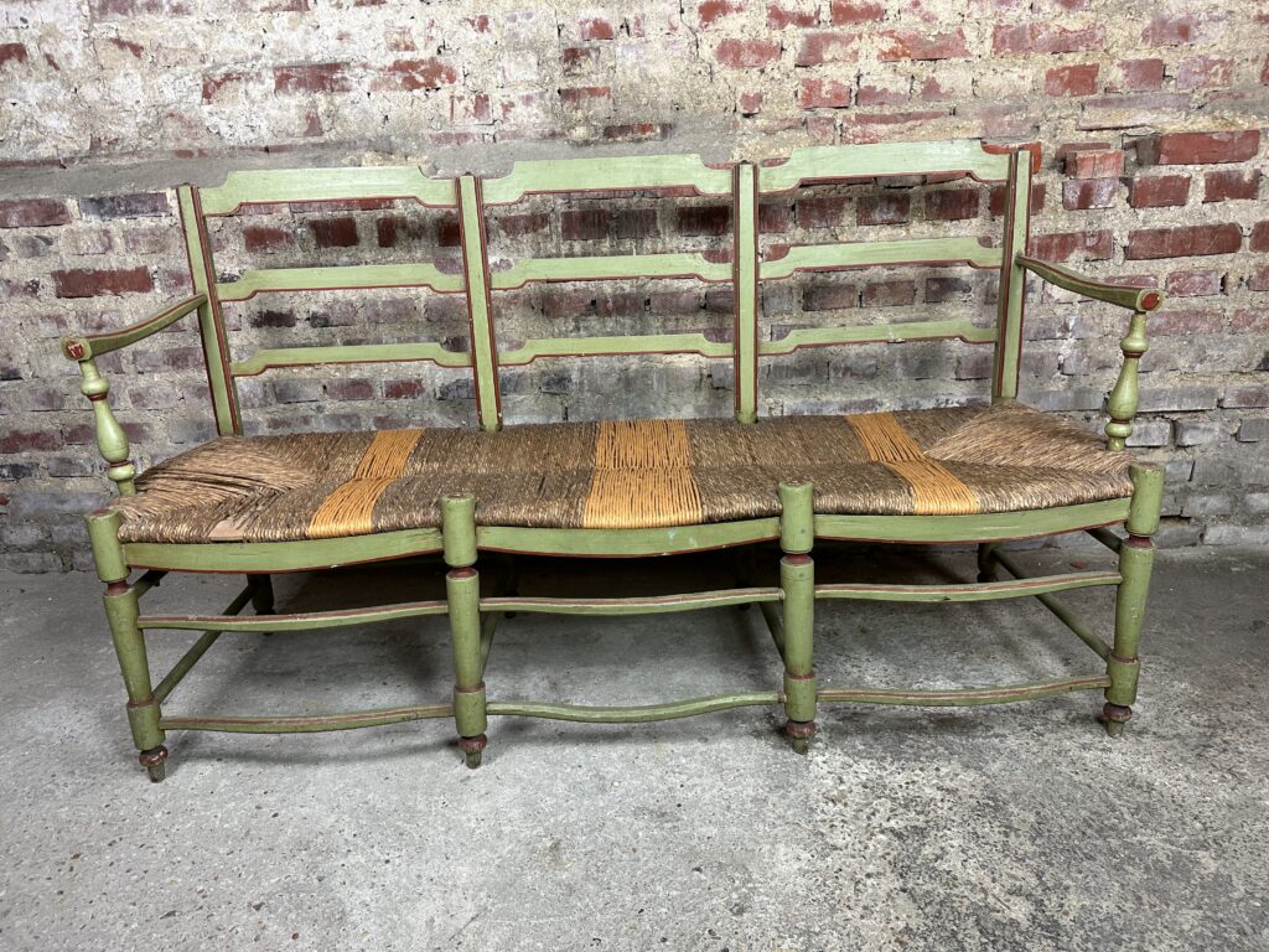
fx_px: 880
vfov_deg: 56.8
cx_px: 634
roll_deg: +1.9
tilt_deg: -19.6
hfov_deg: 71.6
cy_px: 476
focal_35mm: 24
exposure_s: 1/50
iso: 160
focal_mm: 6.86
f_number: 1.78
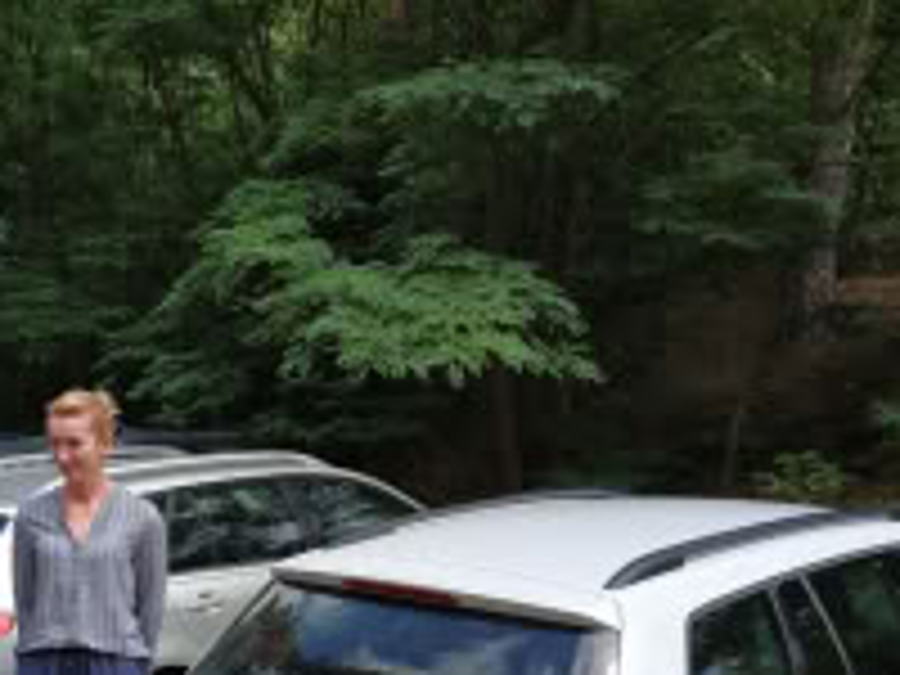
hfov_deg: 39.0
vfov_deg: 29.7
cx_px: 270
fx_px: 1248
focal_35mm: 48
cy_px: 513
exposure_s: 1/1500
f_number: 1.9
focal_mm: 3.94
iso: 200
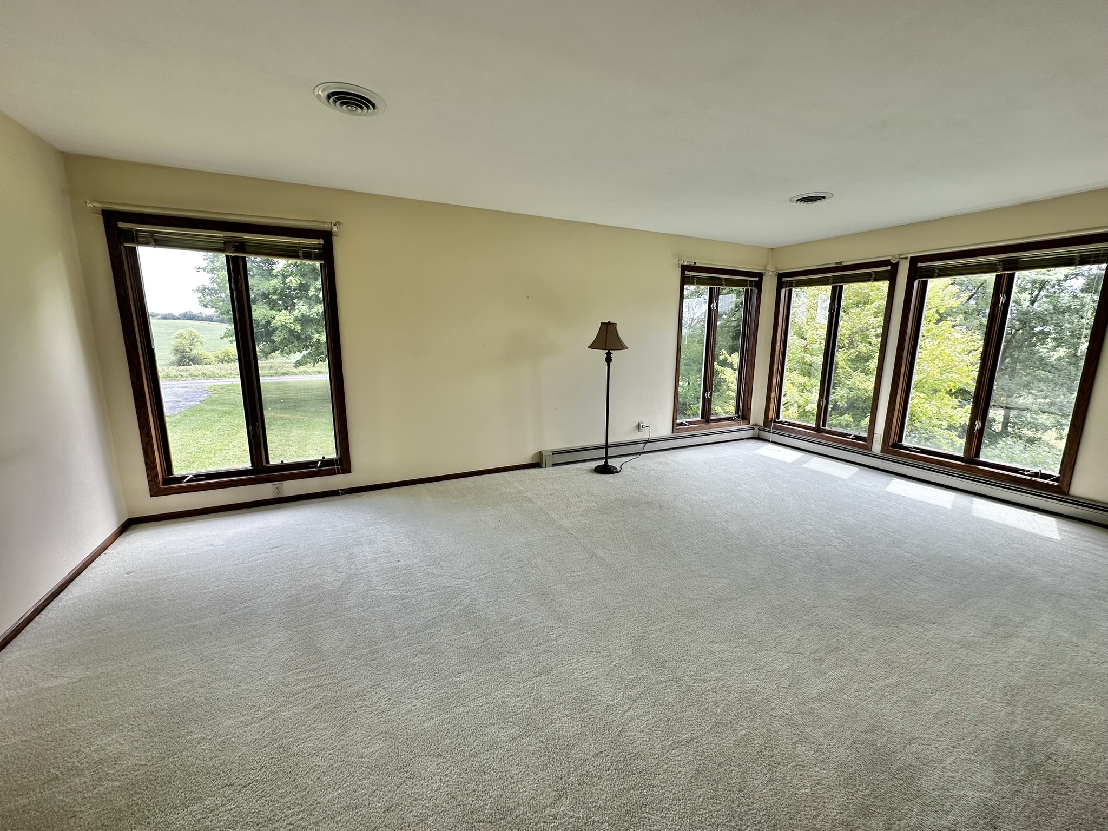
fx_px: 448
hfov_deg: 102.1
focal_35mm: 14
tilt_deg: -10.3
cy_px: 416
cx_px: 554
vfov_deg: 85.7
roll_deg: -0.3
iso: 50
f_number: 2.2
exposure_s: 1/120
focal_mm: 2.22
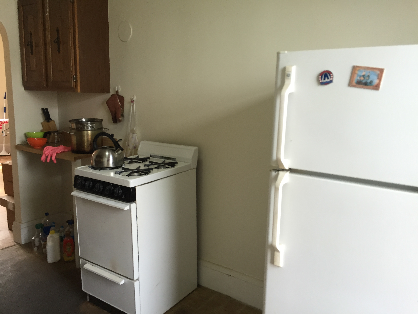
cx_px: 209
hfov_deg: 61.7
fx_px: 350
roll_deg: -1.7
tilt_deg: -10.4
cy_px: 157
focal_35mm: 29
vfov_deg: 48.2
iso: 64
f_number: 2.2
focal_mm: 4.15
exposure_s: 1/30
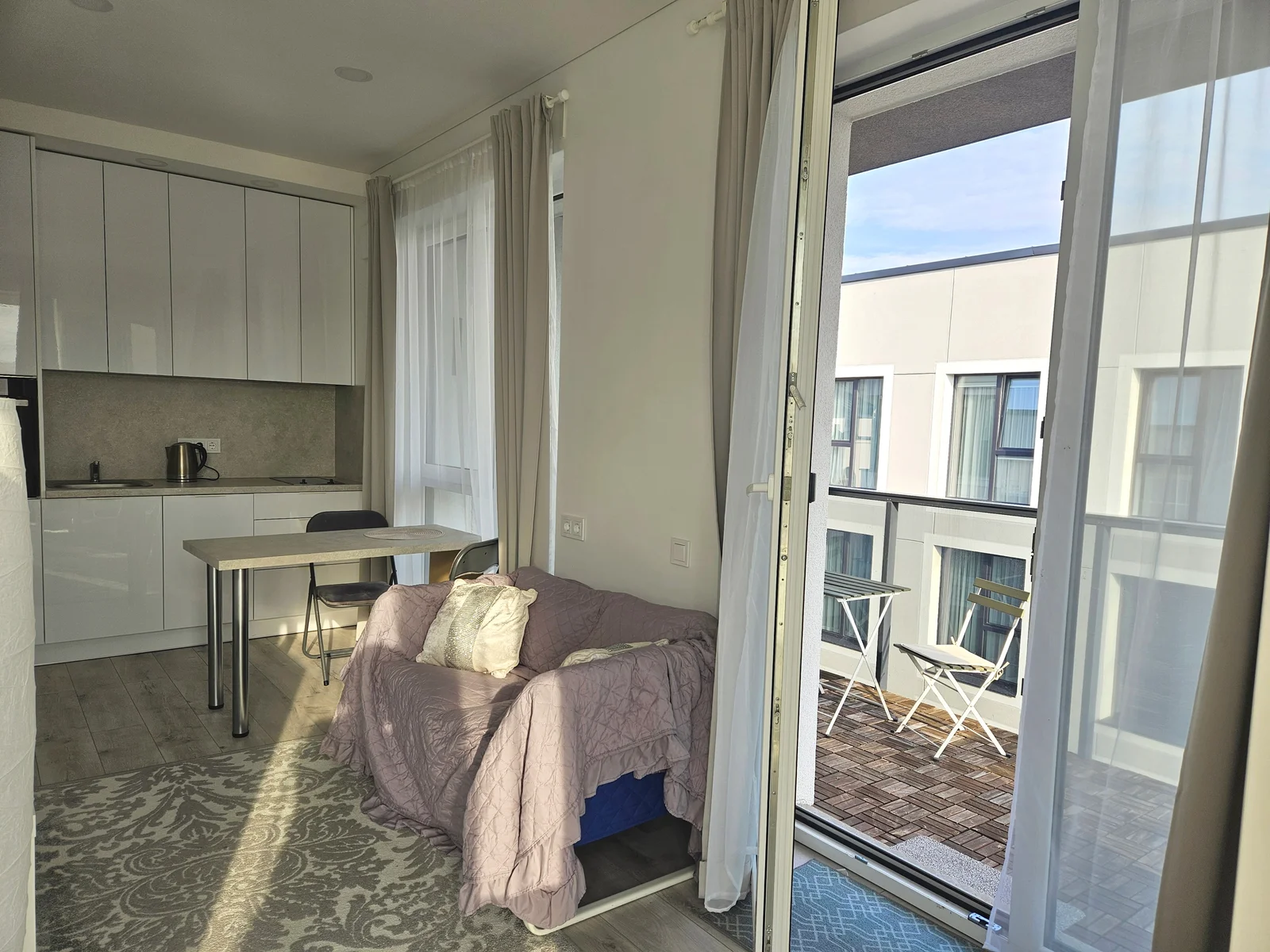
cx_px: 635
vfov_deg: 58.9
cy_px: 476
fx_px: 844
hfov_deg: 73.9
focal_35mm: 23
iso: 25
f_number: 1.8
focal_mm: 5.4
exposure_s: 1/235
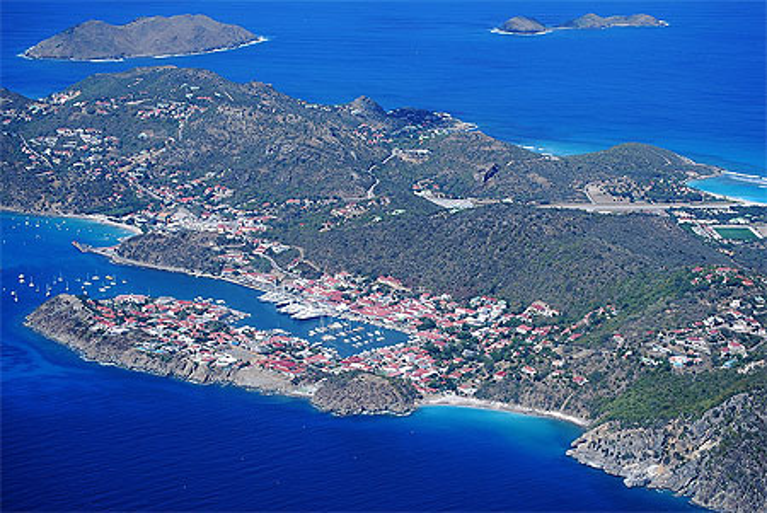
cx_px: 384
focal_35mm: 82
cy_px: 256
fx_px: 1759
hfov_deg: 24.6
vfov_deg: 16.6
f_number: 8
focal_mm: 55
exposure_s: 1/250
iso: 100
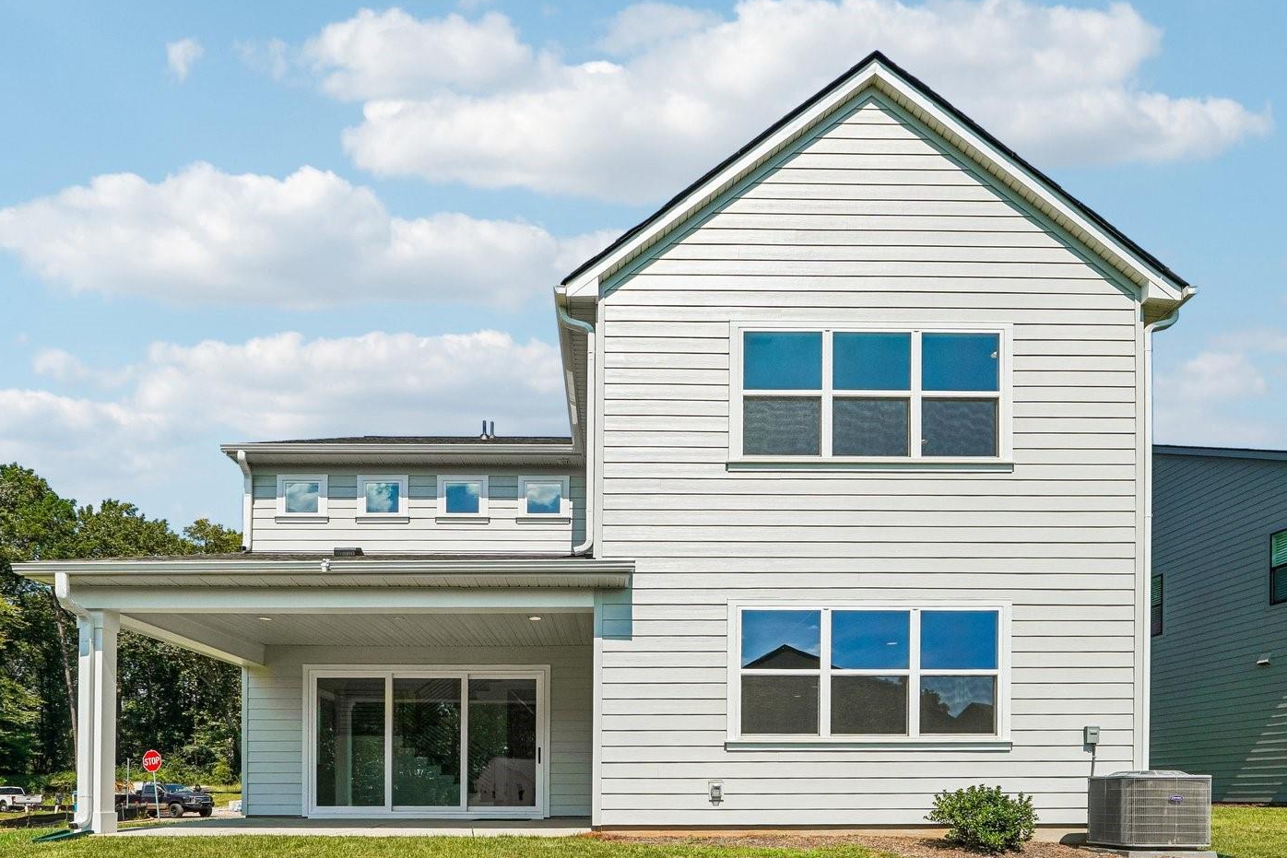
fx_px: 787
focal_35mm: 22
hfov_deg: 78.6
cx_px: 629
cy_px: 515
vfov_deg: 56.8
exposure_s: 1/250
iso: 100
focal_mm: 10
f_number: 8
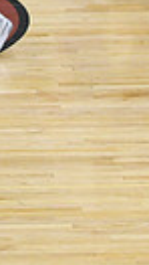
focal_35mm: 500
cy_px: -86
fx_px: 3501
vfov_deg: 4.3
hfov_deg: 2.4
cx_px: -324
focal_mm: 72
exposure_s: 1/250
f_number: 4
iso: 3200
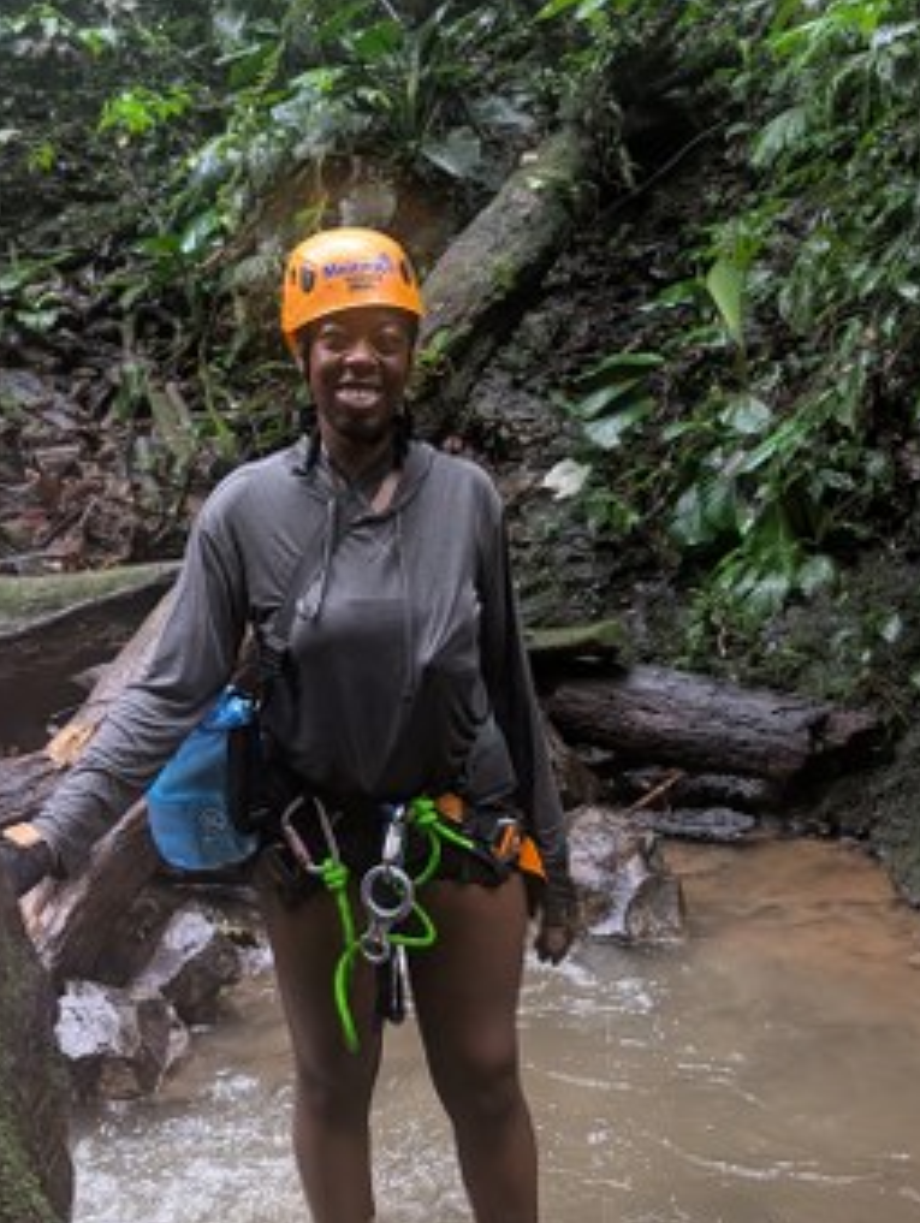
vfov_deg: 53.8
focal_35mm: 34
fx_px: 1203
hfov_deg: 41.9
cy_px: 538
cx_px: 464
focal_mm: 6.9
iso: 1252
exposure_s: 1/245
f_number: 1.68
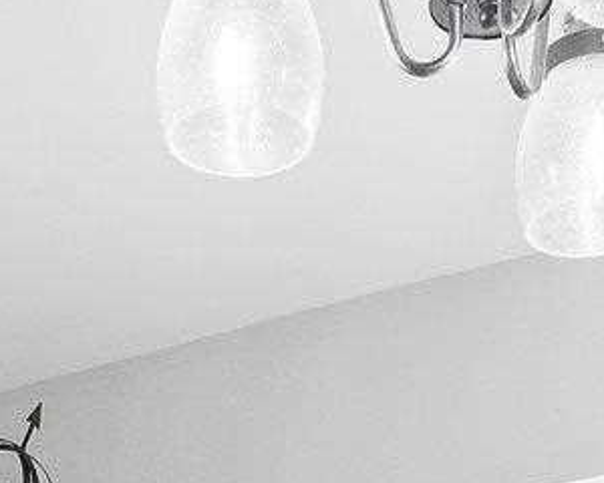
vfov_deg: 12.7
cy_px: 1138
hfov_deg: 19.9
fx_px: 1716
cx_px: 221
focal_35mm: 96
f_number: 9
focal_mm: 10
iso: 500
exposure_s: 1/6
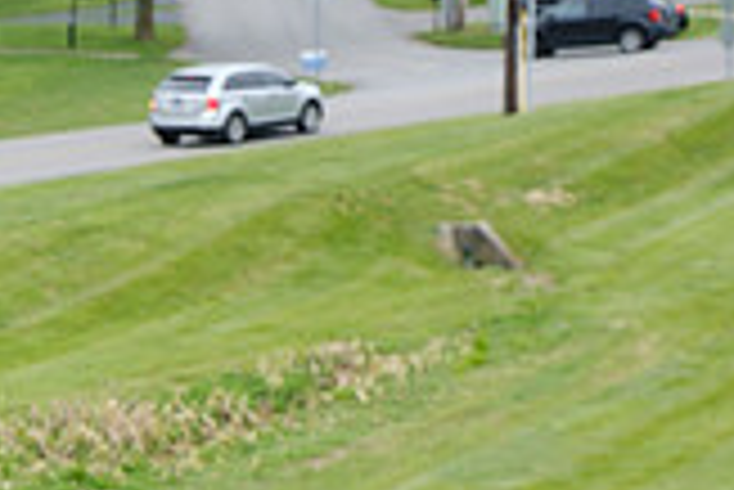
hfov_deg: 10.8
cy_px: 838
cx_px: -464
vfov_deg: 7.4
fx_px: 3694
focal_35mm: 181
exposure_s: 1/125
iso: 200
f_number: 8
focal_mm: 34.2
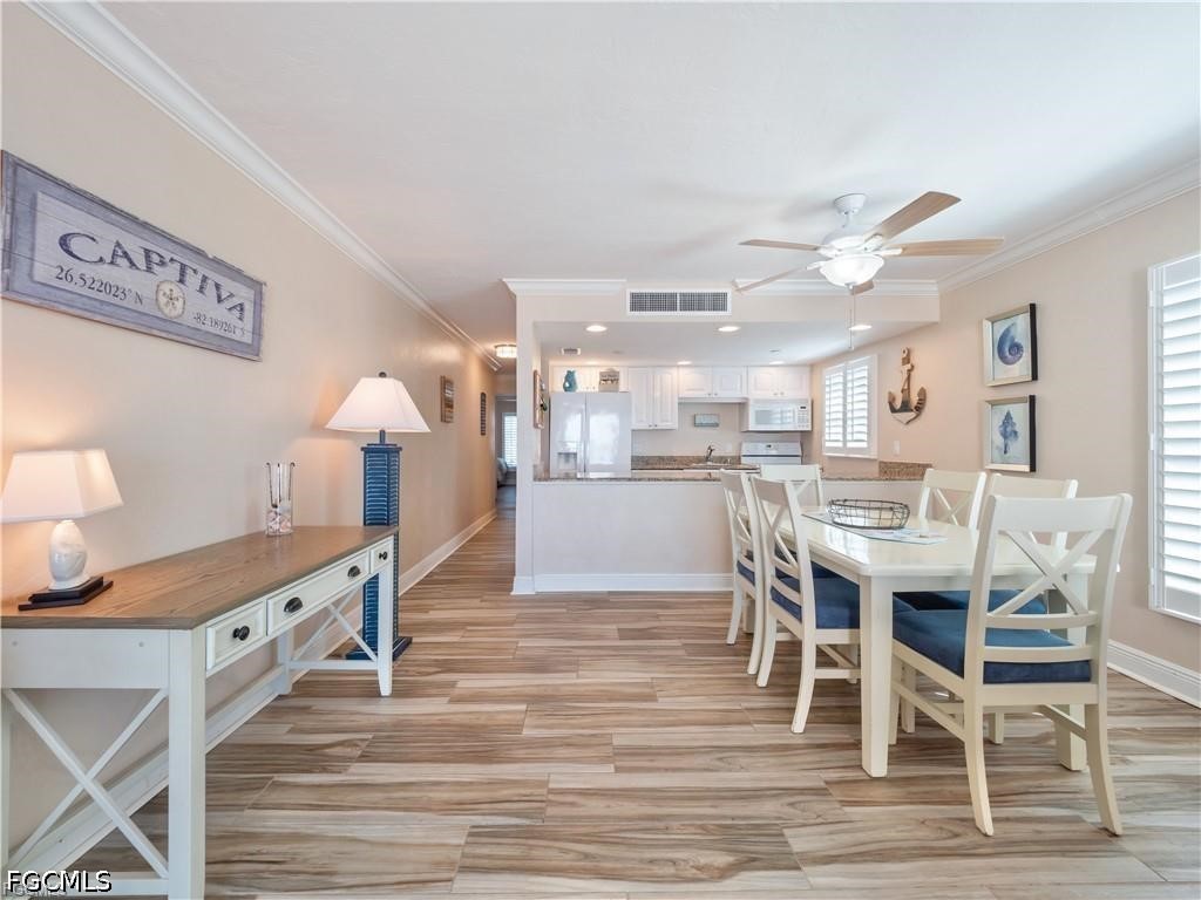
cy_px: 450
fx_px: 486
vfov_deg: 85.7
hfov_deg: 102.1
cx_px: 600
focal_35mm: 14
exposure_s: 1/15
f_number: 7.1
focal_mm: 7
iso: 200
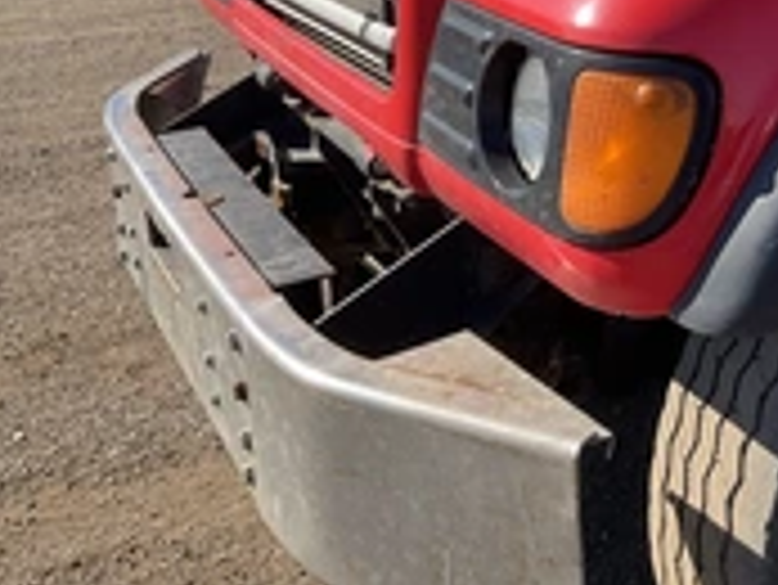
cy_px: 9
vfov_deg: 21.2
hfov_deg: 27.0
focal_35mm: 67
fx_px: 1507
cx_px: 814
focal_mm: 3
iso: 25
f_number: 1.8
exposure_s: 1/586
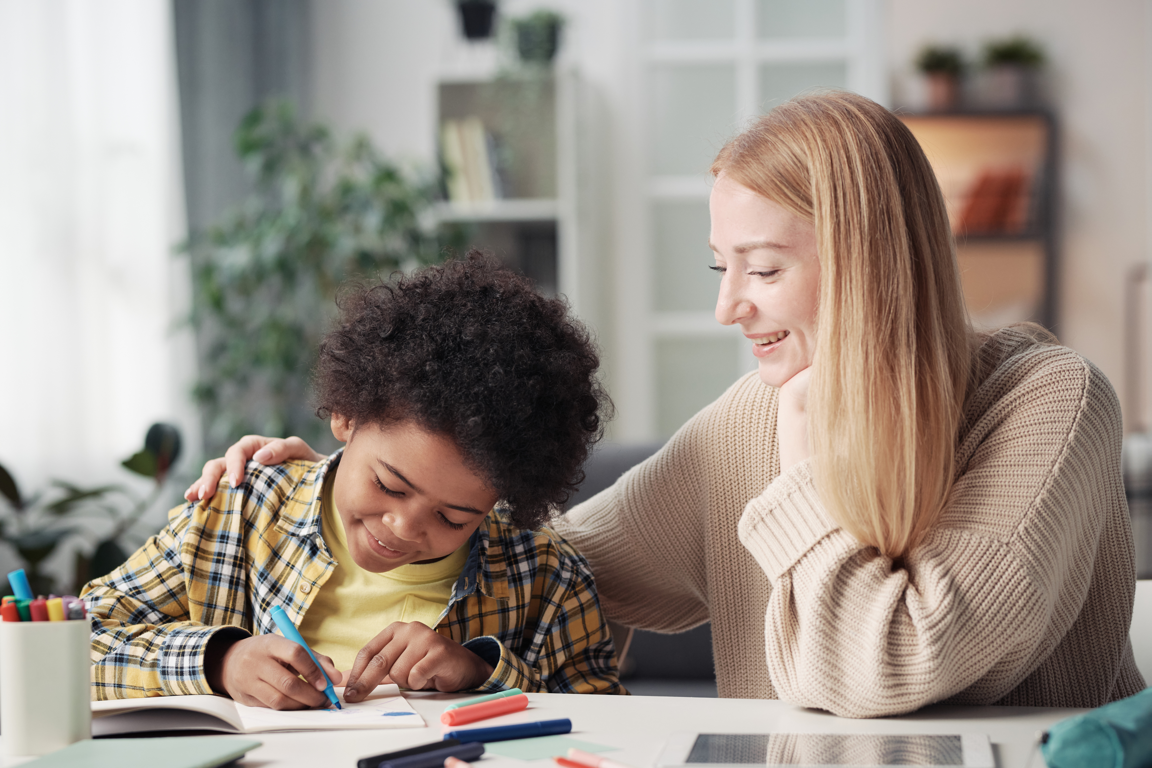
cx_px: 576
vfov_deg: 16.1
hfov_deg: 23.9
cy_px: 384
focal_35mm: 85
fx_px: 2720
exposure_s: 1/160
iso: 800
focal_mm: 85
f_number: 2.8
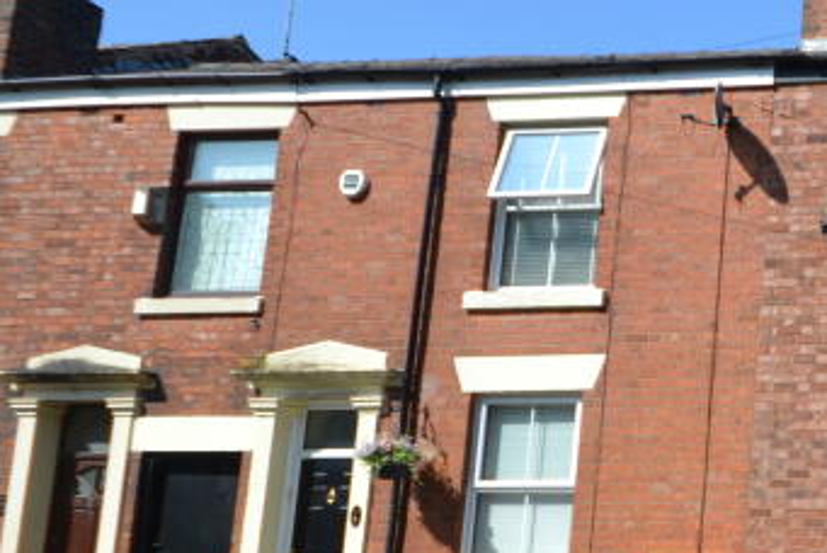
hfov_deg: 29.4
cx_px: 1200
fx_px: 1035
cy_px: 324
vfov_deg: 29.9
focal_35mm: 45
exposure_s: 1/200
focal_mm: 10
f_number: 7.1
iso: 100
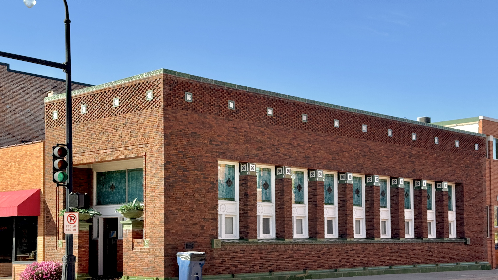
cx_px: 253
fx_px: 739
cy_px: 199
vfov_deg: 21.3
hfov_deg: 37.2
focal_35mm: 56
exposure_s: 1/2110
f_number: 1.78
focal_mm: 6.76
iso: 64
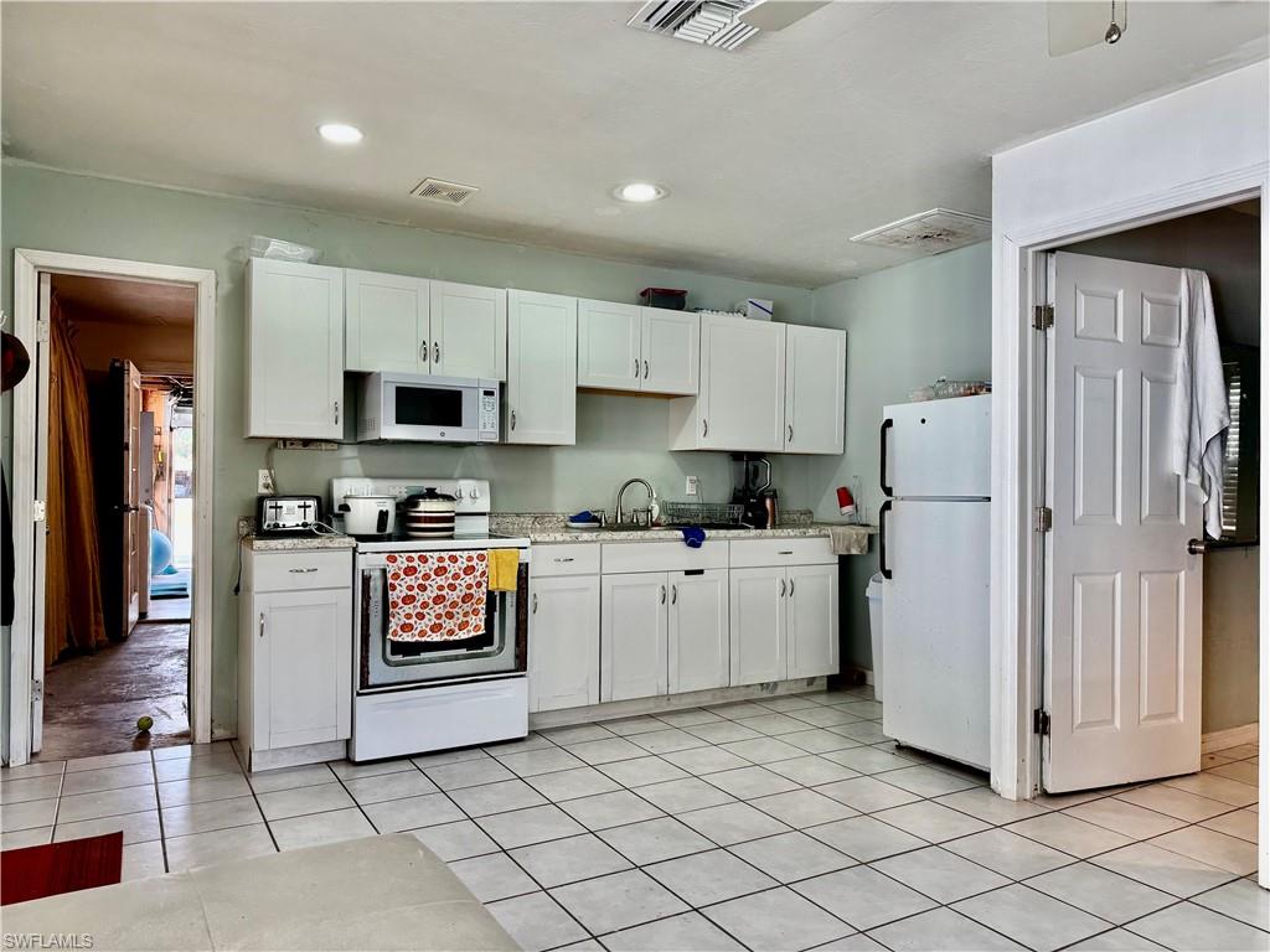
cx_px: 635
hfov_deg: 71.6
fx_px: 881
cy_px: 476
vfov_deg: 56.8
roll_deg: -0.5
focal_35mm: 24
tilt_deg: +0.2
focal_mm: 6.76
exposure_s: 1/120
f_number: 1.78
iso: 80
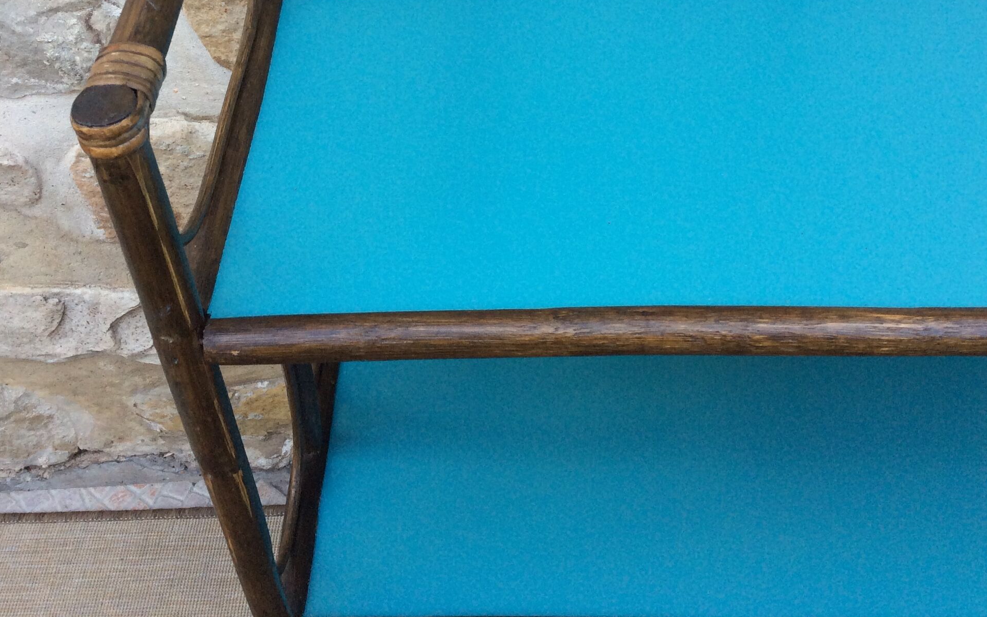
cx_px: 491
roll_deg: +2.8
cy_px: 134
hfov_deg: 43.5
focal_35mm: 46
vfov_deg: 27.5
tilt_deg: -43.1
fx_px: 1237
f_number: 2.4
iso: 50
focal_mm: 3.3
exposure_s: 1/100
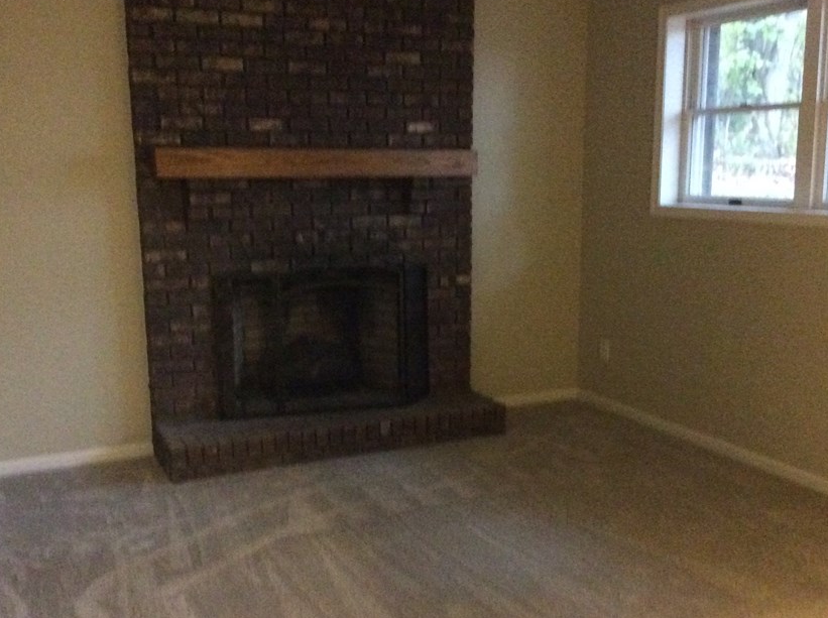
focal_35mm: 40
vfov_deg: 35.8
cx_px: 412
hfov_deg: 46.9
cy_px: 339
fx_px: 955
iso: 640
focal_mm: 3.3
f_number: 2.4
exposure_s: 1/15
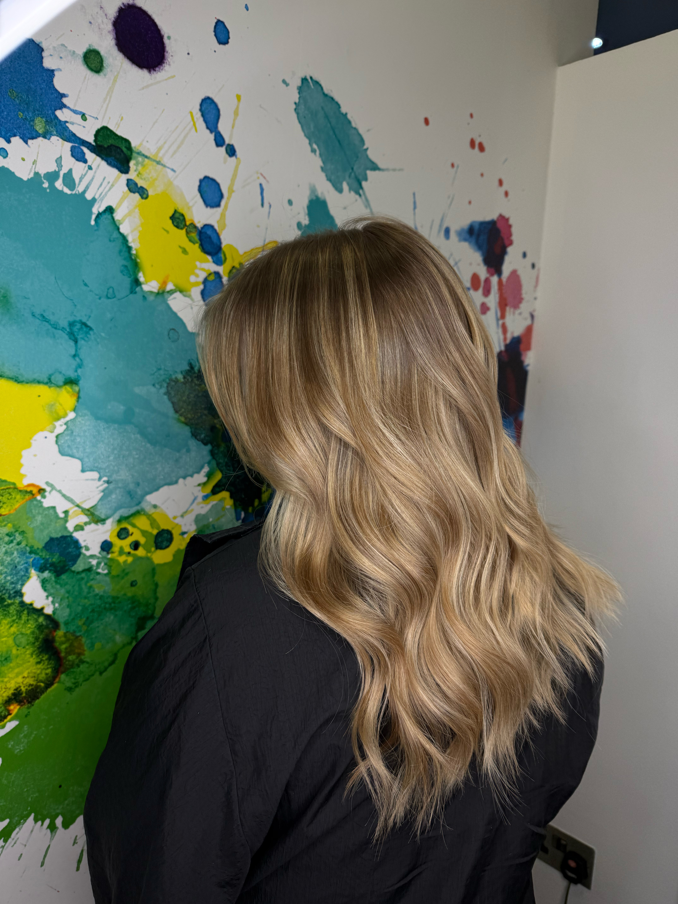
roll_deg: -4.0
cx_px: 339
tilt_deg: -5.0
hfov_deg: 56.8
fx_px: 627
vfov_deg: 71.6
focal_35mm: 24
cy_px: 452
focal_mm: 6.76
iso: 64
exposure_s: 1/281
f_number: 1.78
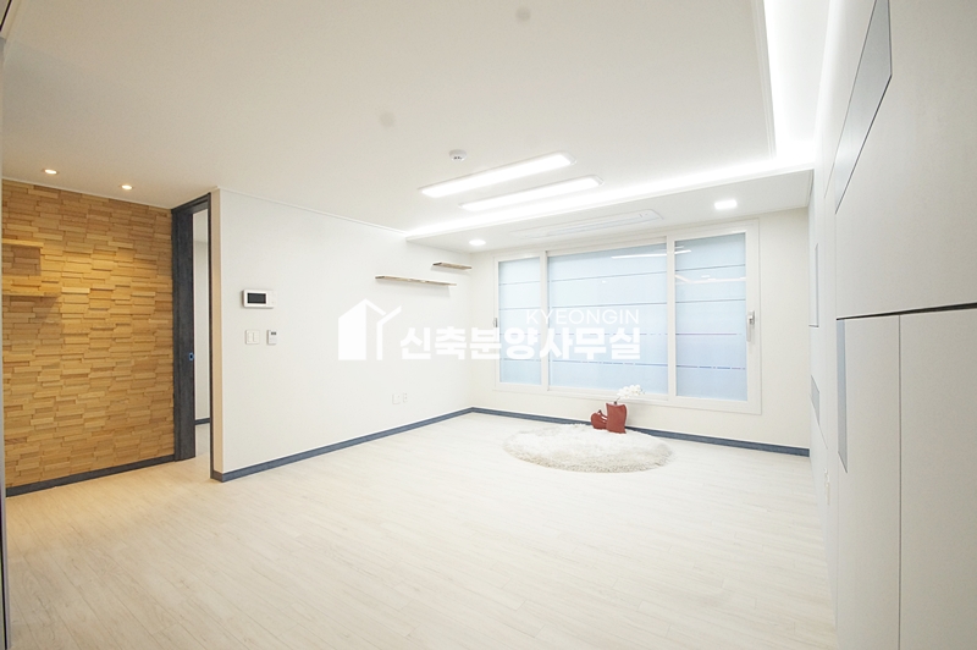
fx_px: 407
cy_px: 325
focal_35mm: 15
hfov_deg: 100.4
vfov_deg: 77.2
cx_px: 488
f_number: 9
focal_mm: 10
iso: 1600
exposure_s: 1/50
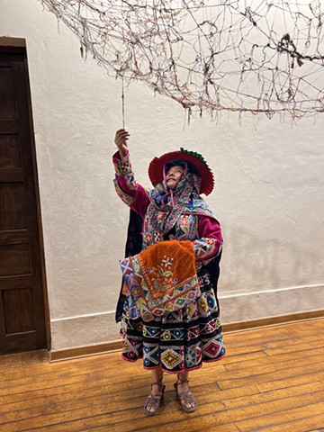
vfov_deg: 67.3
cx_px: 162
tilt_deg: -6.9
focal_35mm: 26
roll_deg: +2.0
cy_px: 216
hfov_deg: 53.1
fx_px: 324
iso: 125
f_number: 1.5
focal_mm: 5.7
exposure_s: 1/60
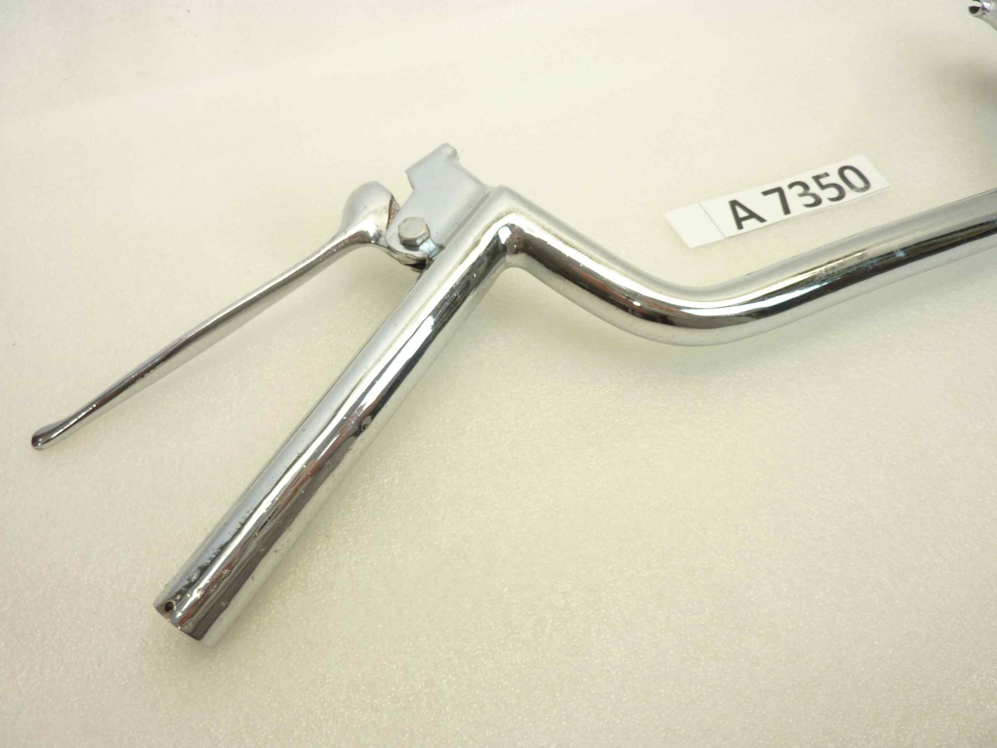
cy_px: 374
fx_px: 720
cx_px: 498
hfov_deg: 69.4
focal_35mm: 25
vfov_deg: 54.9
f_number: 3.3
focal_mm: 4.1
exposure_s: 1/25
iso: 80
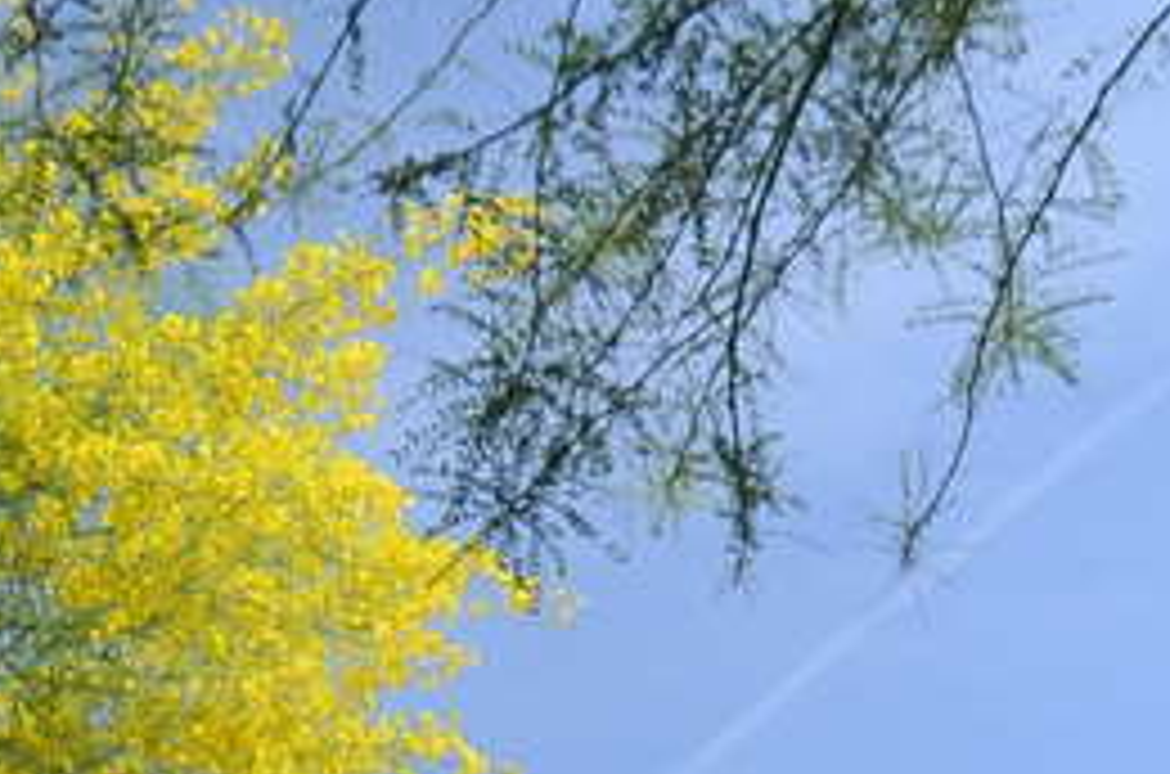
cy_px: 2126
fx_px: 3145
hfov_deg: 19.9
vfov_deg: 10.8
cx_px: -216
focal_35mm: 97
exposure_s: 1/125
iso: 100
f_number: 5.6
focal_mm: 10
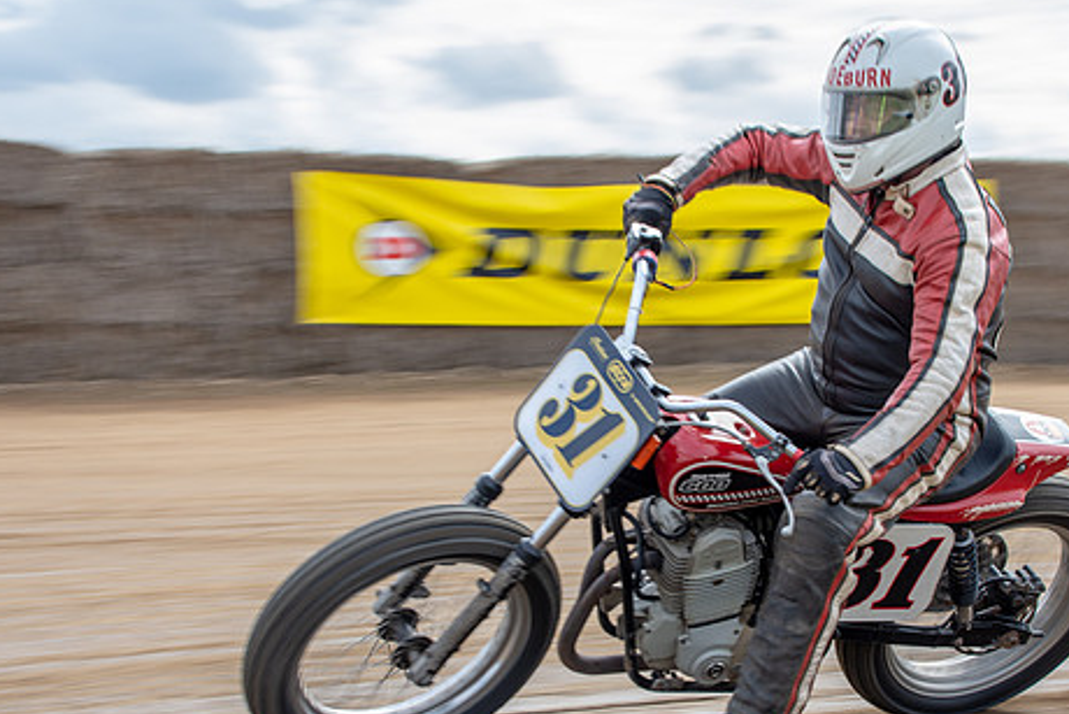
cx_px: 644
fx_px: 2822
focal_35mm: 95
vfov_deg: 14.4
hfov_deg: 21.4
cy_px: 399
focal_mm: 48
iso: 125
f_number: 8
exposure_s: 1/125
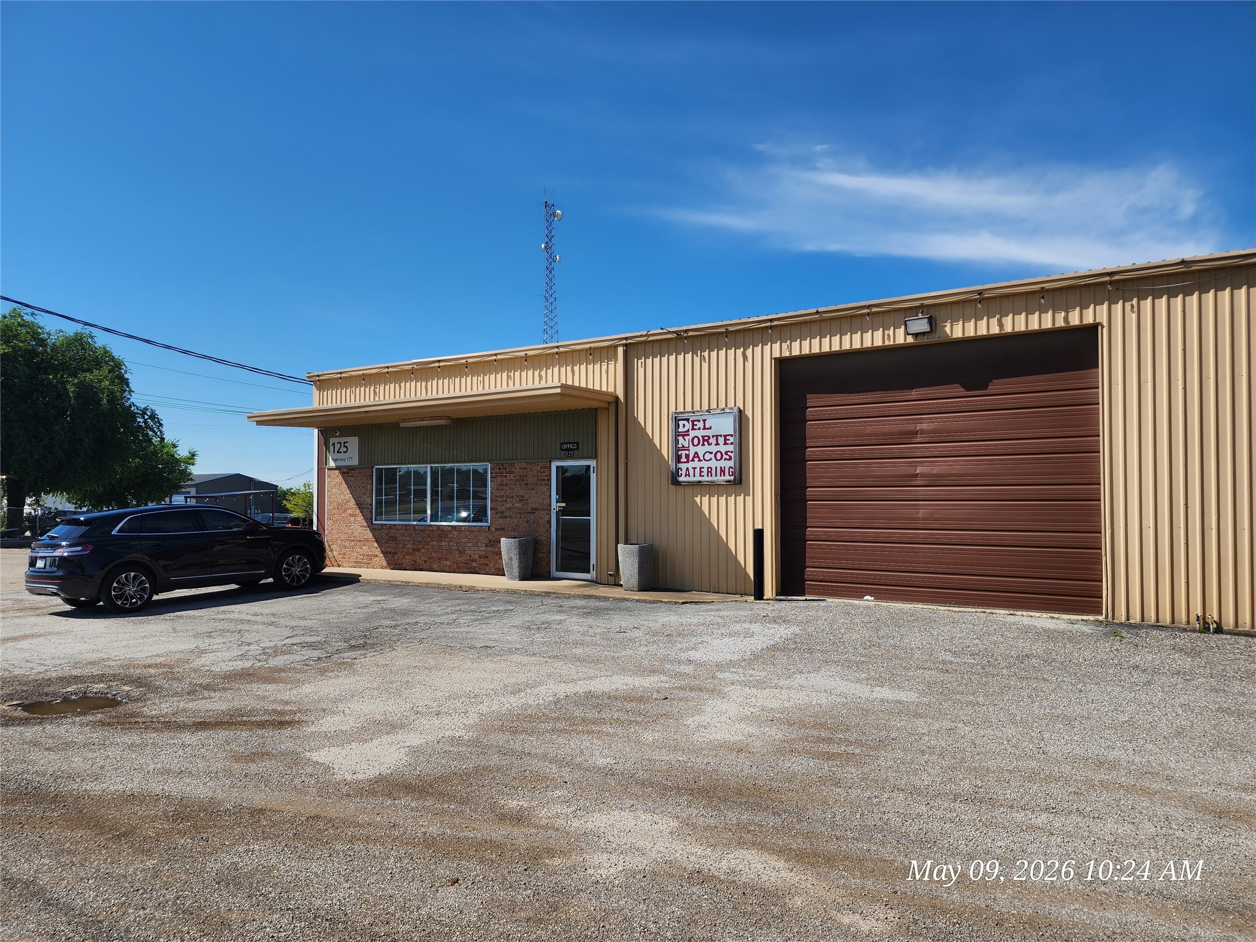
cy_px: 471
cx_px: 628
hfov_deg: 73.9
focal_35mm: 23
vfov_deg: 58.9
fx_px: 835
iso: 12
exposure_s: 1/1167
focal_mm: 6.4
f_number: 1.8
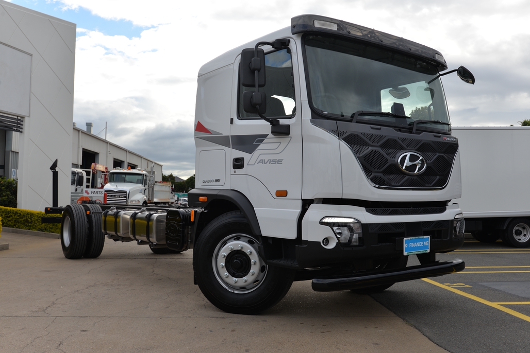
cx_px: 265
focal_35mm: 35
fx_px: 515
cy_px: 176
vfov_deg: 37.9
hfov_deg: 54.4
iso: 180
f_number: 8
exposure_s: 1/250
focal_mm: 35
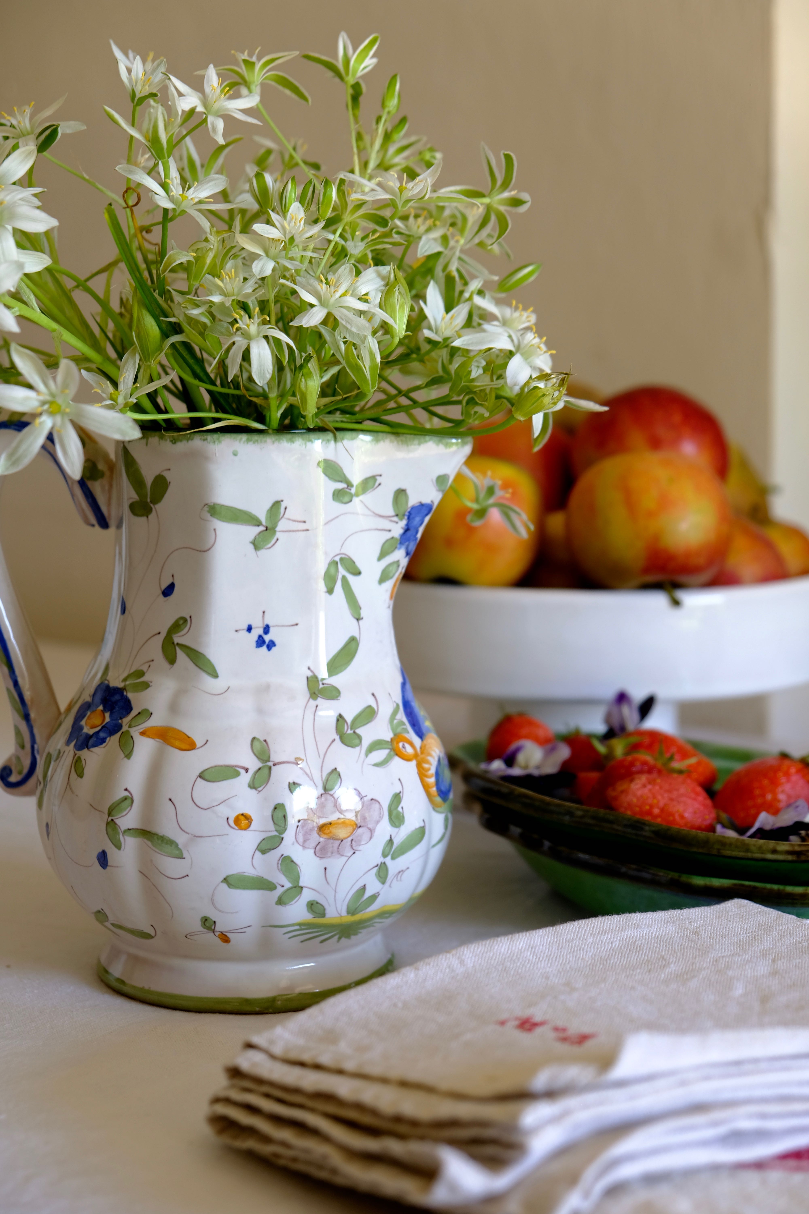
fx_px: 2056
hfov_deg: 22.3
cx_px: 404
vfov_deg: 32.9
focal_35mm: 61
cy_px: 607
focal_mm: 40.7
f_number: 4
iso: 250
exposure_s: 1/60
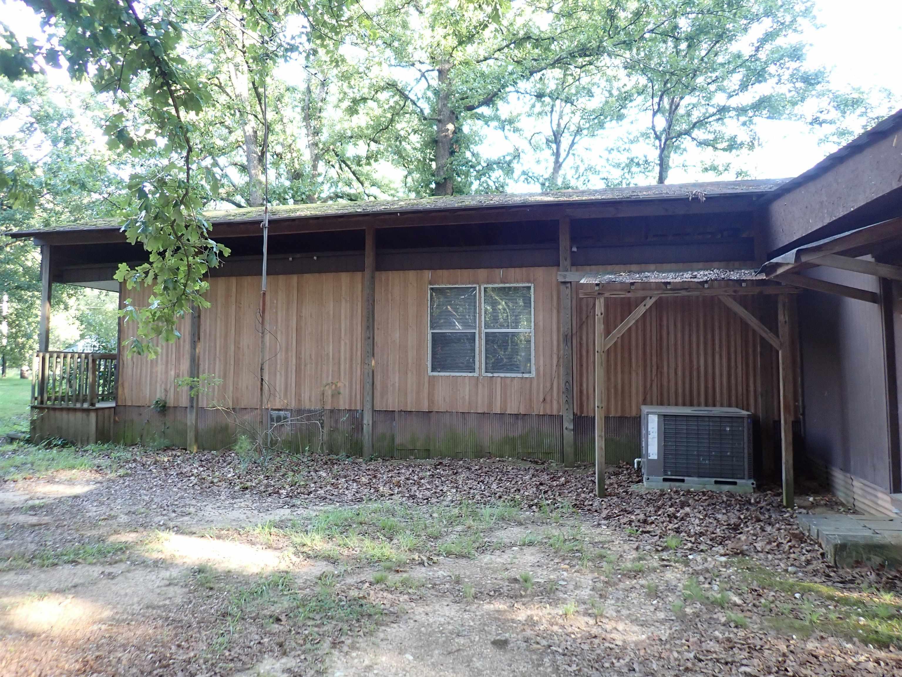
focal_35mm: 25
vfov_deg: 54.9
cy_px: 338
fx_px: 651
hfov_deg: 69.4
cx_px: 451
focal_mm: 4.5
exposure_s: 1/80
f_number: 2
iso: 200
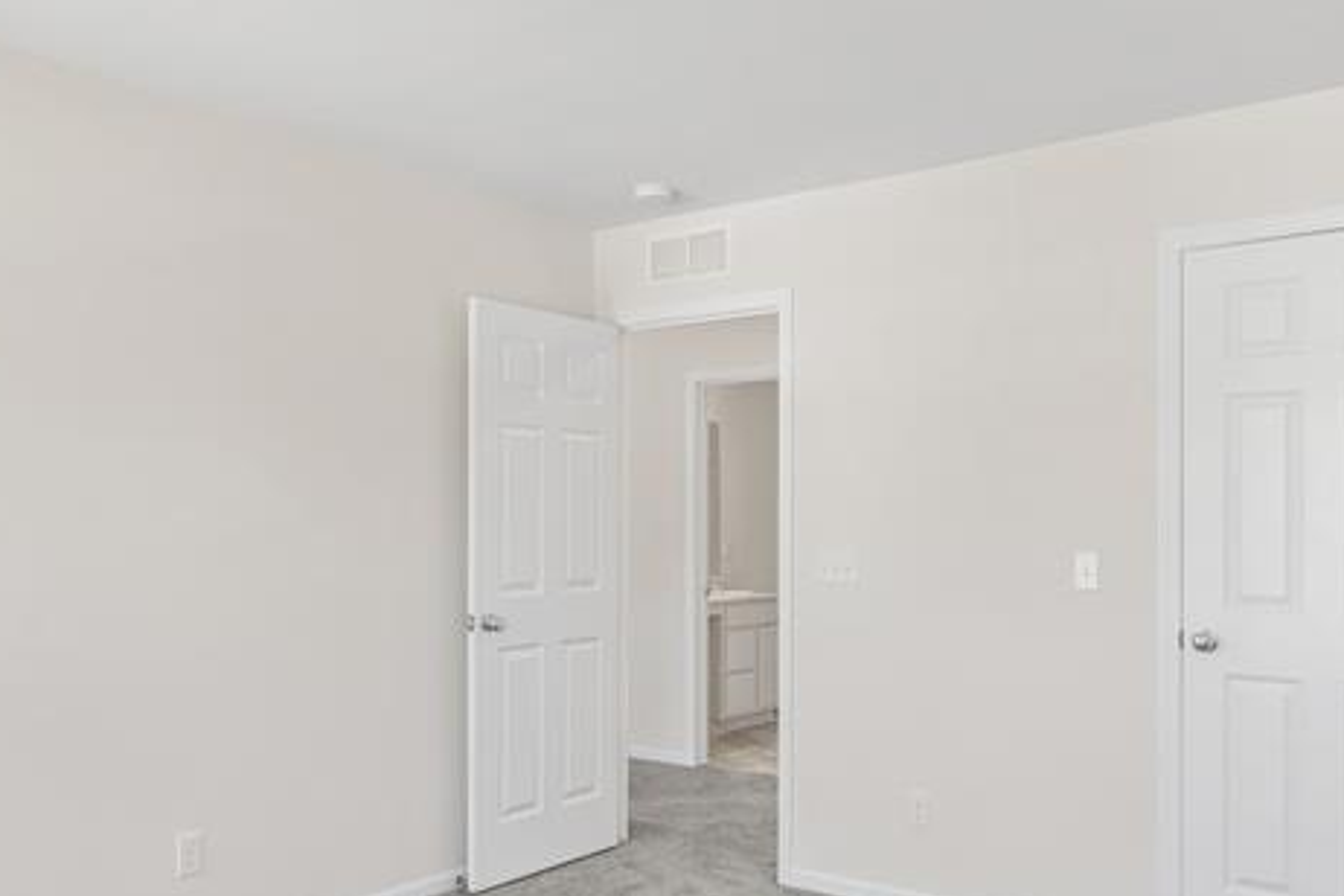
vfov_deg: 42.2
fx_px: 1157
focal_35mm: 31
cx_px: 660
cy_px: 513
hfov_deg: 60.3
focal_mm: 14
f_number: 9
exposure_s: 1/1.25
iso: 64
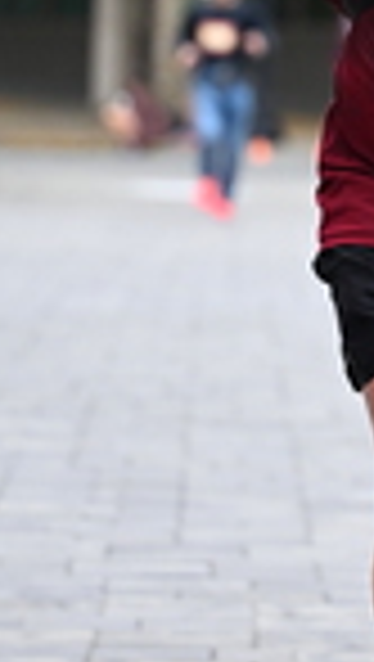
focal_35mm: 450
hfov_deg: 2.7
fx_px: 7911
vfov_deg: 4.8
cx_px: 602
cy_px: -45
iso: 640
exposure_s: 1/2000
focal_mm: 115
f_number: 2.8
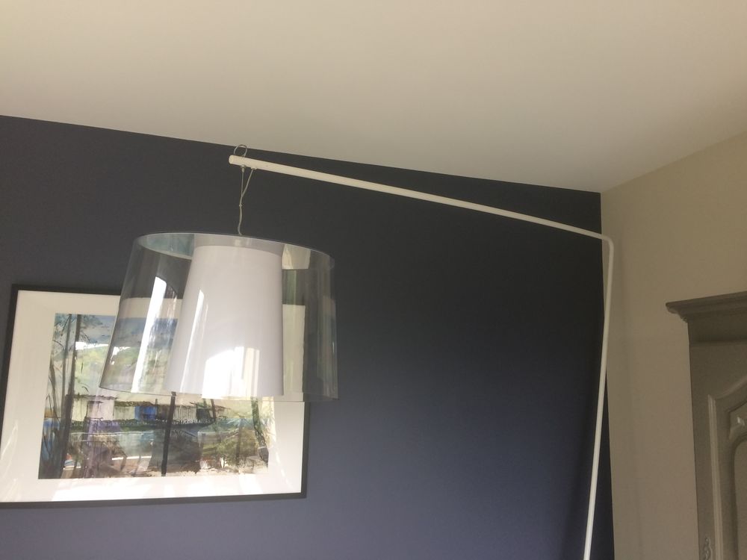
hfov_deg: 61.7
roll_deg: -2.2
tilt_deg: +8.3
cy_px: 280
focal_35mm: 29
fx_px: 626
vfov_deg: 48.2
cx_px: 374
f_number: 2.2
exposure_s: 1/33
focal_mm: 4.15
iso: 32
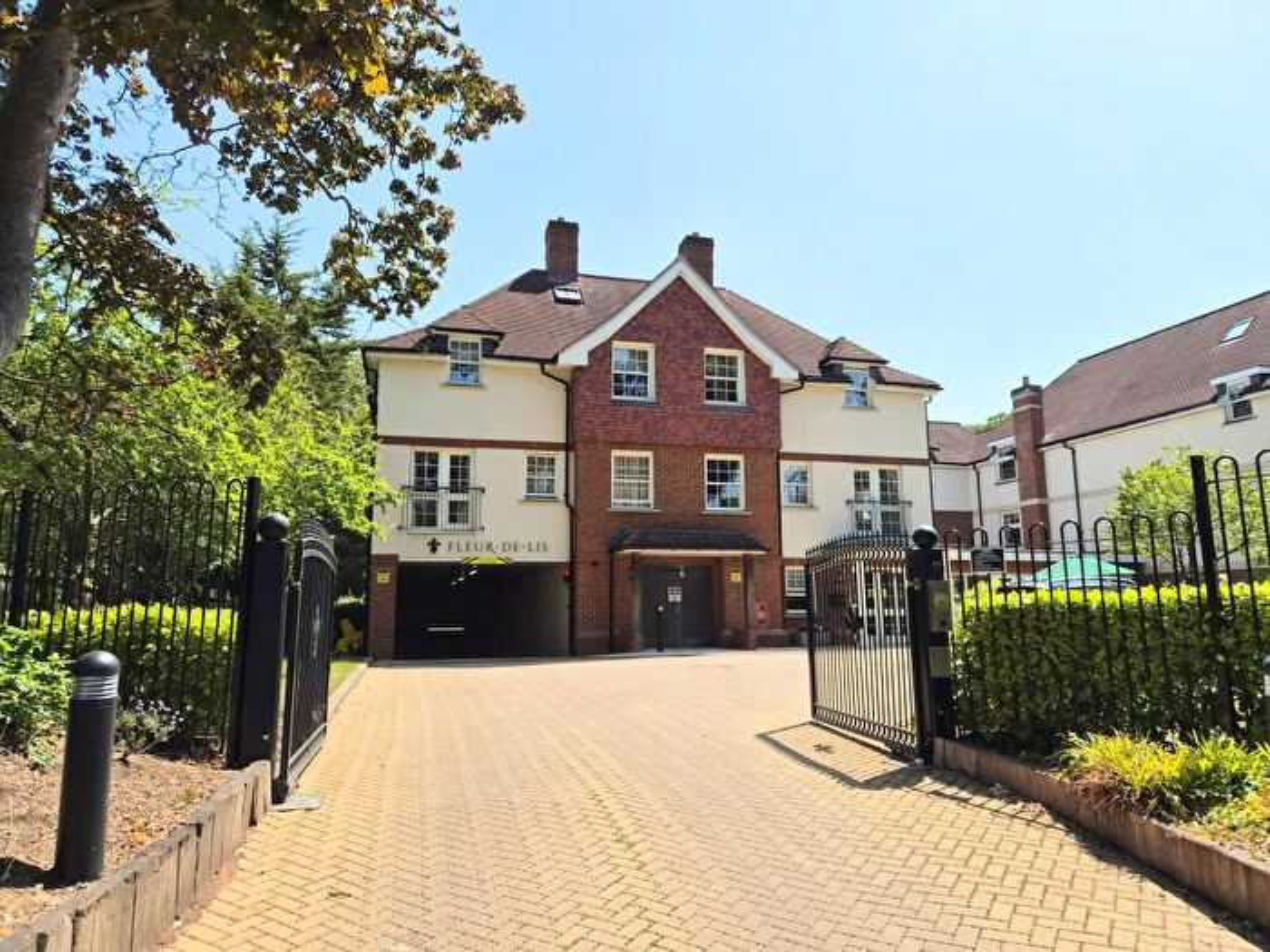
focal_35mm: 23
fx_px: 844
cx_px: 635
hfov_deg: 73.9
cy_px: 476
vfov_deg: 58.9
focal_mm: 5.4
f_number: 1.8
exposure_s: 1/4368
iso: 80
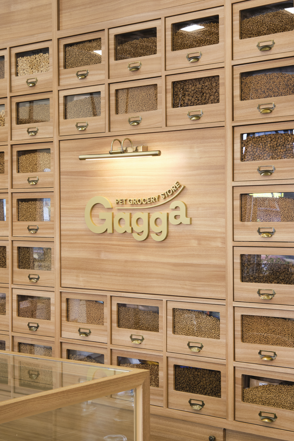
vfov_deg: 32.4
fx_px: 759
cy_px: 220
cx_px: 147
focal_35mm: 62
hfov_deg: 21.9
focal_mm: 41.1
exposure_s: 1/2
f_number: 13
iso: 160
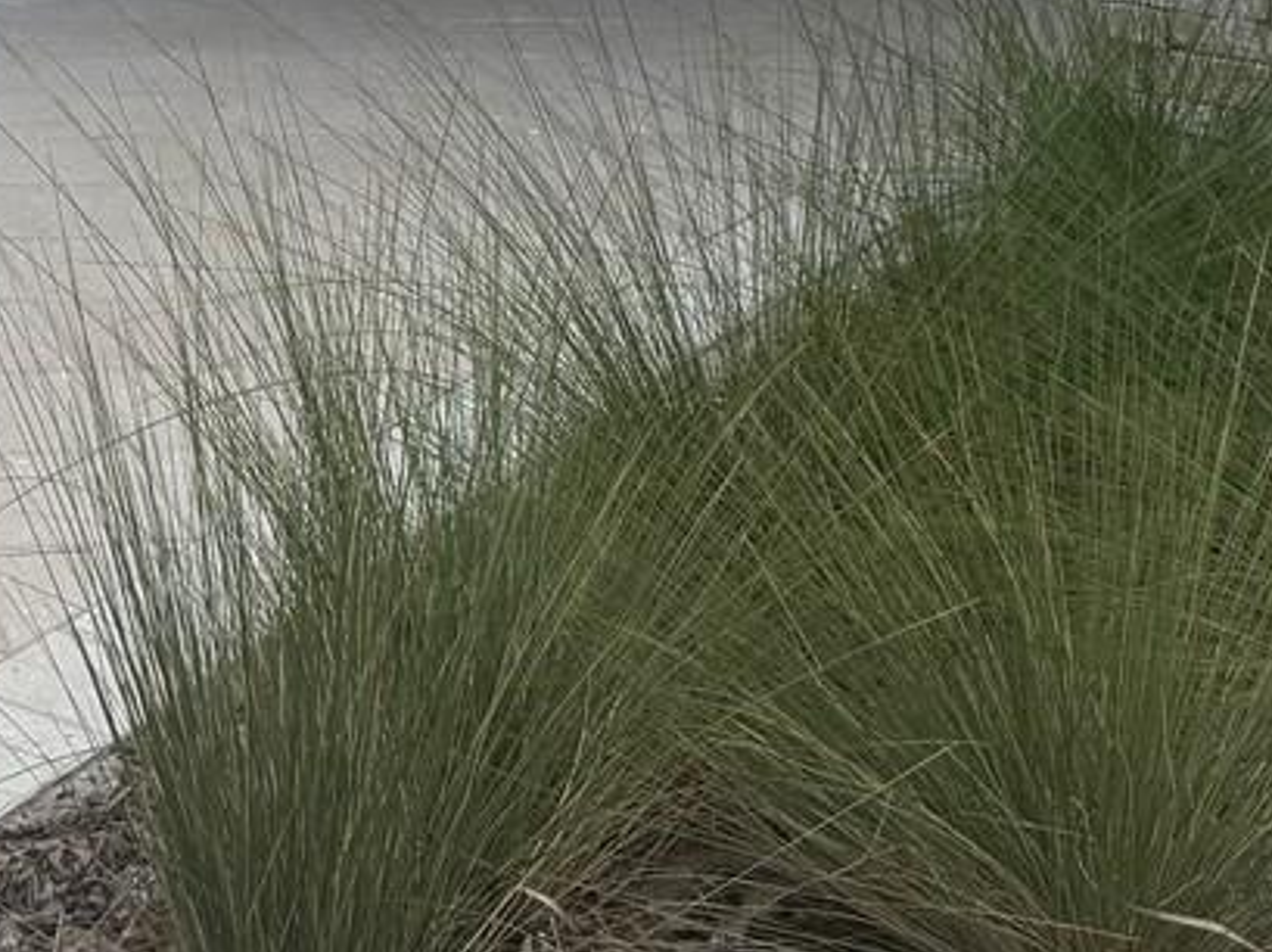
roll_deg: -1.5
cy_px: -660
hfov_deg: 20.1
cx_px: -44
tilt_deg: +0.4
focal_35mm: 94
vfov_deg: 14.2
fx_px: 3451
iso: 80
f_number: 1.78
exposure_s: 1/4405
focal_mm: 6.76
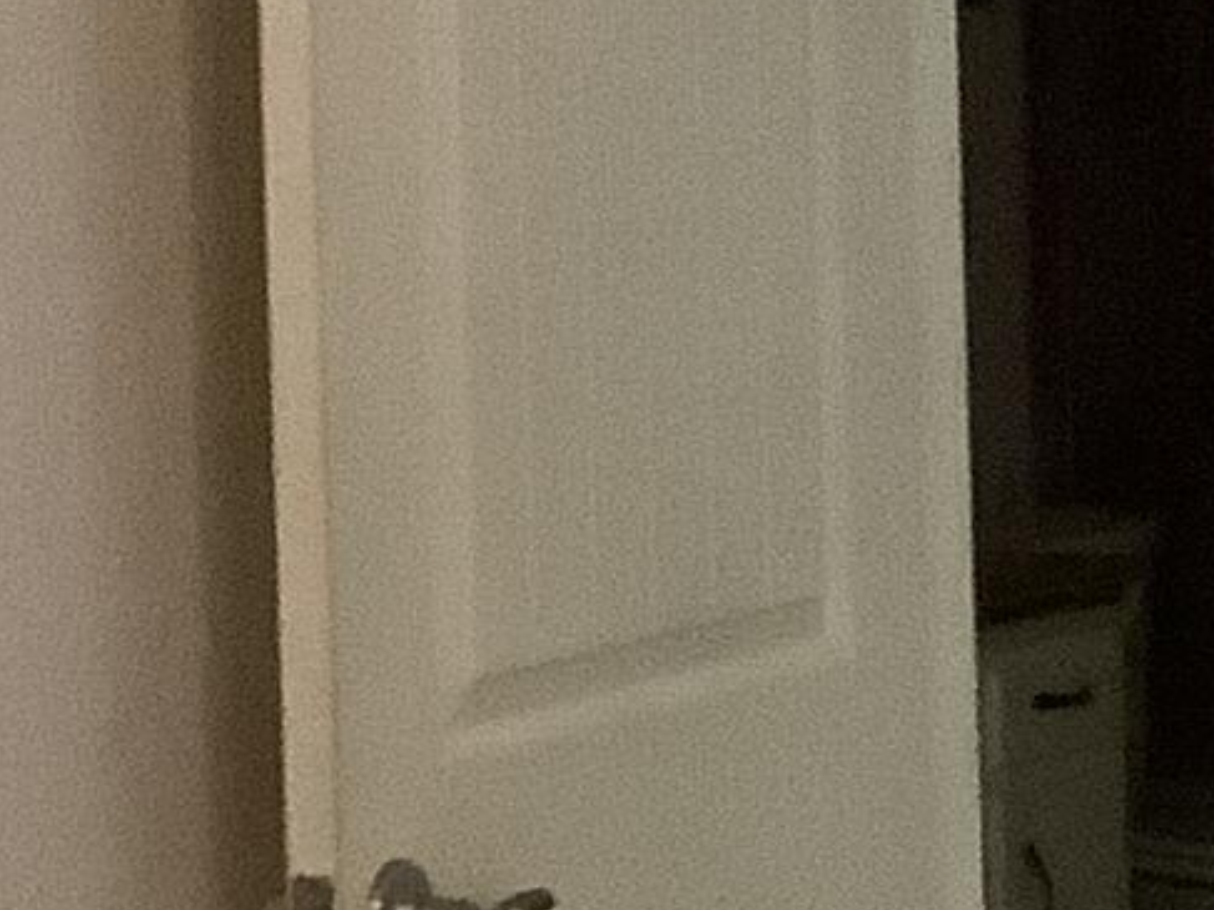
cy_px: -299
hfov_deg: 10.4
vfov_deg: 7.7
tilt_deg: +1.1
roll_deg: +2.0
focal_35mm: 191
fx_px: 6697
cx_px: 586
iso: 400
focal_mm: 3.3
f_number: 2.4
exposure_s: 1/33
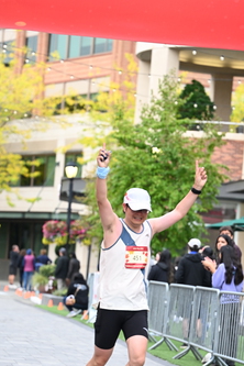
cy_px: 257
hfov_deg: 9.3
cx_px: 129
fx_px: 1494
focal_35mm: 147
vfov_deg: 13.9
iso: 1000
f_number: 2.8
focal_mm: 89
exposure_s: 1/1600
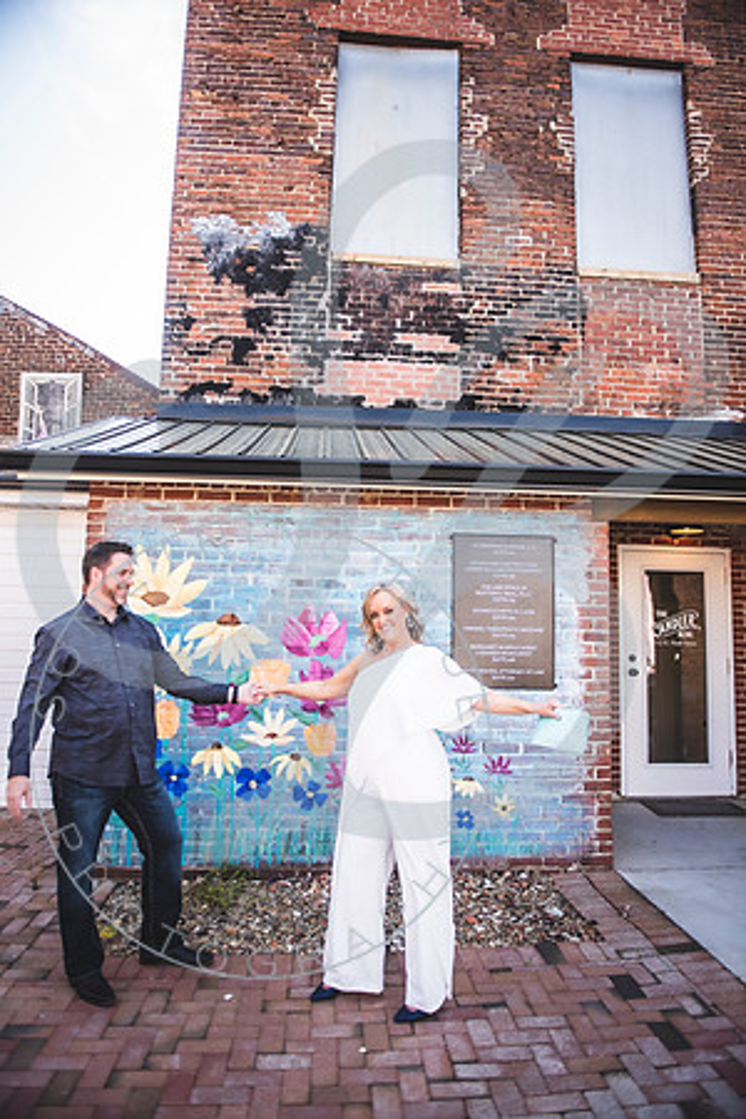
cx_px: 373
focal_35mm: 24
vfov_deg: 73.7
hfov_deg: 53.1
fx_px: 746
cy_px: 560
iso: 100
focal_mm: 24
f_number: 2.8
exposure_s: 1/400
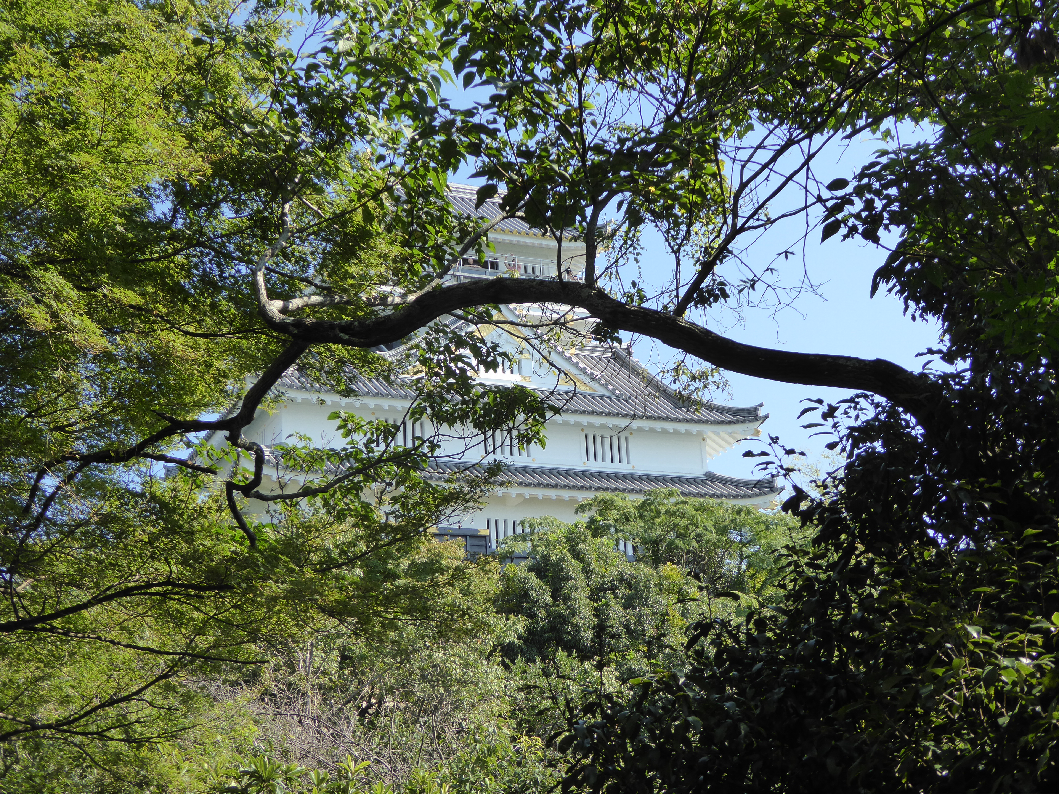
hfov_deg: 36.2
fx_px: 1621
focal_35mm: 53
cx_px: 530
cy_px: 397
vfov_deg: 27.5
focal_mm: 9
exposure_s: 1/400
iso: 200
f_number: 4.1
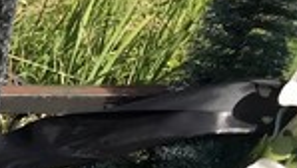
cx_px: -407
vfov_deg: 6.9
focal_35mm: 164
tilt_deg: -36.5
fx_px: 1292
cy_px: 430
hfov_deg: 11.1
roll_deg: +3.3
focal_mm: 3.99
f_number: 1.8
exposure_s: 1/1808
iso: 20
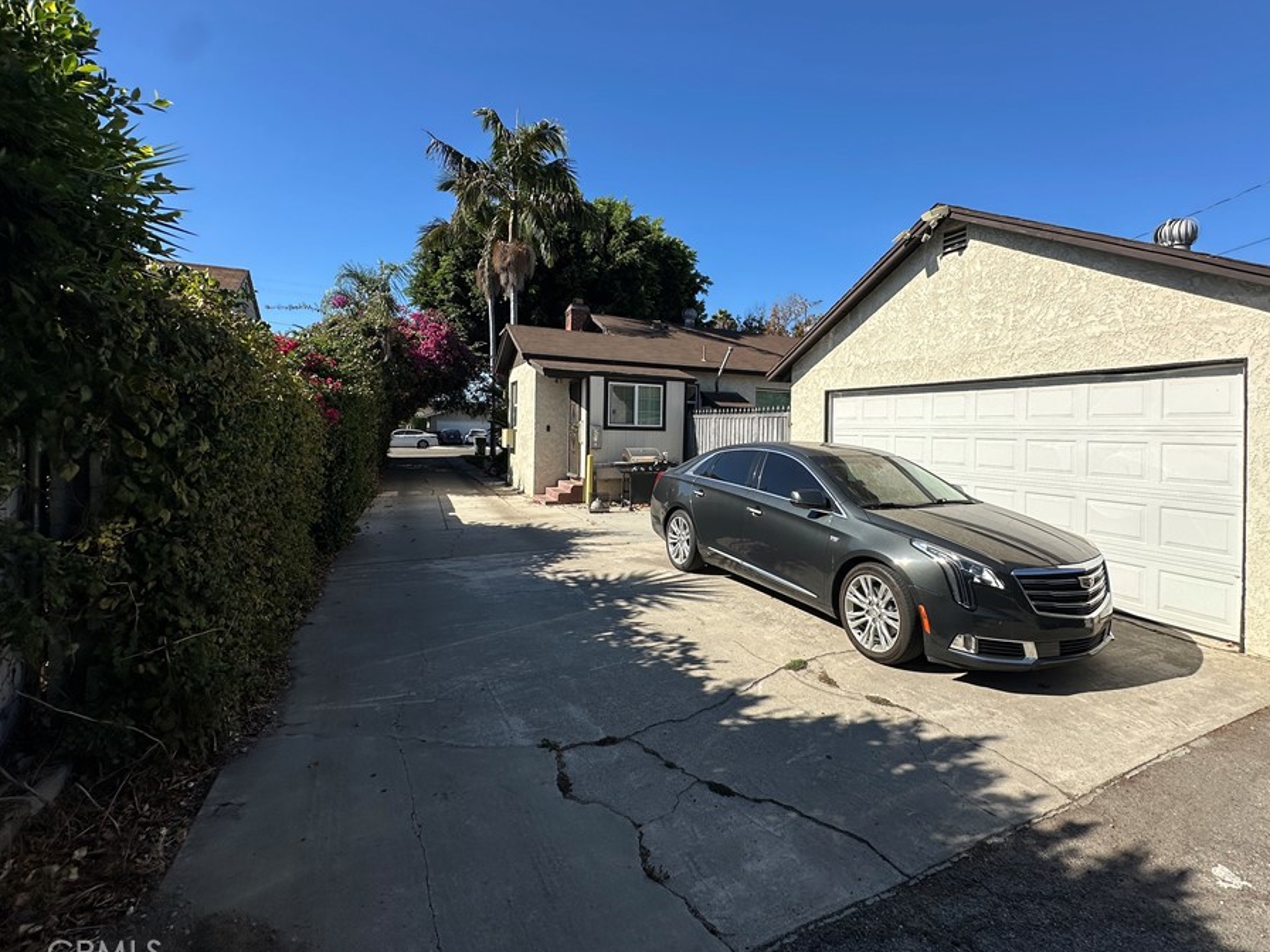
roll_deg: -1.0
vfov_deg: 77.9
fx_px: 587
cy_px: 429
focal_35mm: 16
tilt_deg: +0.0
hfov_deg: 94.0
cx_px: 712
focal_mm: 2.22
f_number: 2.2
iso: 50
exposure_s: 1/2353
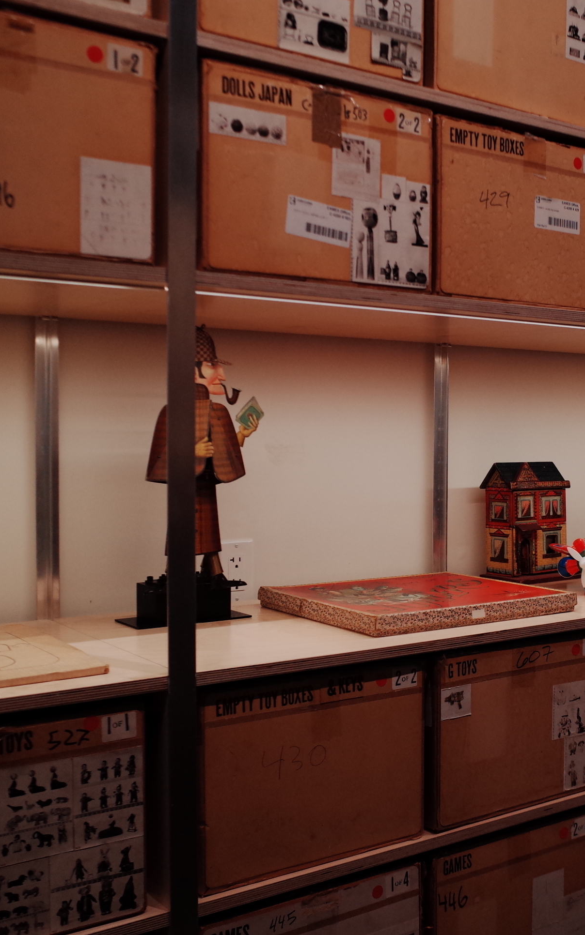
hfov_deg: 29.3
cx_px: 456
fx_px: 1097
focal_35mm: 43
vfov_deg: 46.2
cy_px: 467
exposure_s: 1/200
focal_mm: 18.3
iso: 400
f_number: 2.8
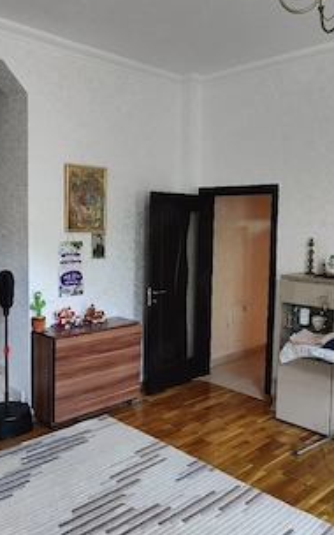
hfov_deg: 39.4
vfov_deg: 59.7
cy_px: 267
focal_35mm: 32
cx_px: 153
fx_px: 466
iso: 500
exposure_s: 1/20
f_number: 1.8
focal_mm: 6.06
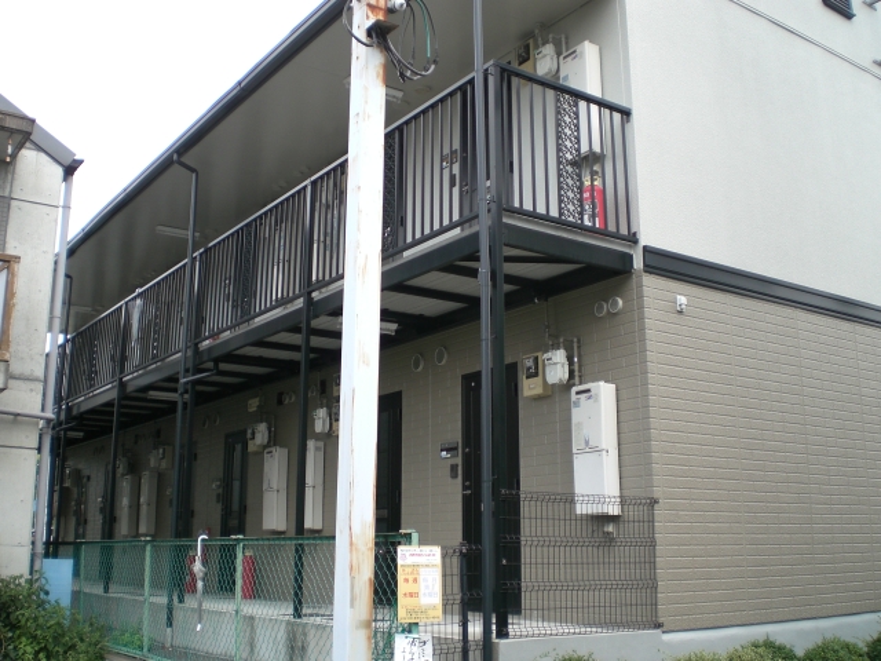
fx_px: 967
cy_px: 330
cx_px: 440
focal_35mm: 38
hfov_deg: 49.0
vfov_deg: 37.7
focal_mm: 6.3
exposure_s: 1/200
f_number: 3.1
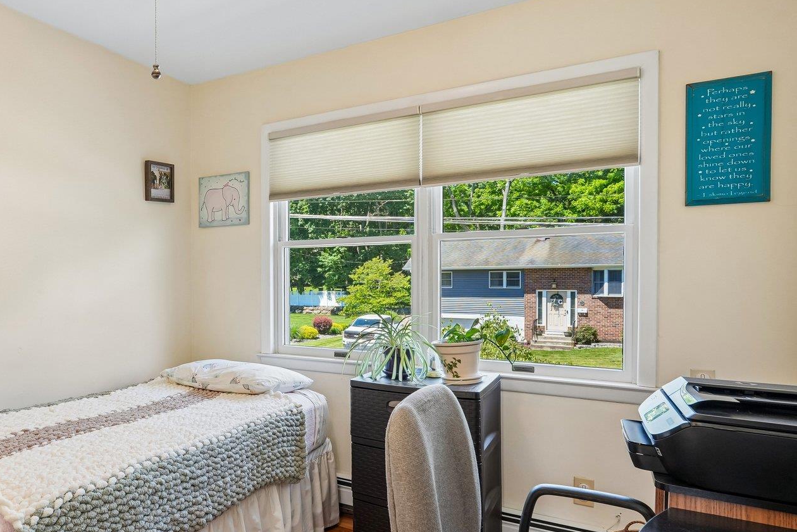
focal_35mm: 26
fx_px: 576
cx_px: 210
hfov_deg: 65.6
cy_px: 287
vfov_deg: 49.5
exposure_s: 1/30
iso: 400
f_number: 8
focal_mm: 16
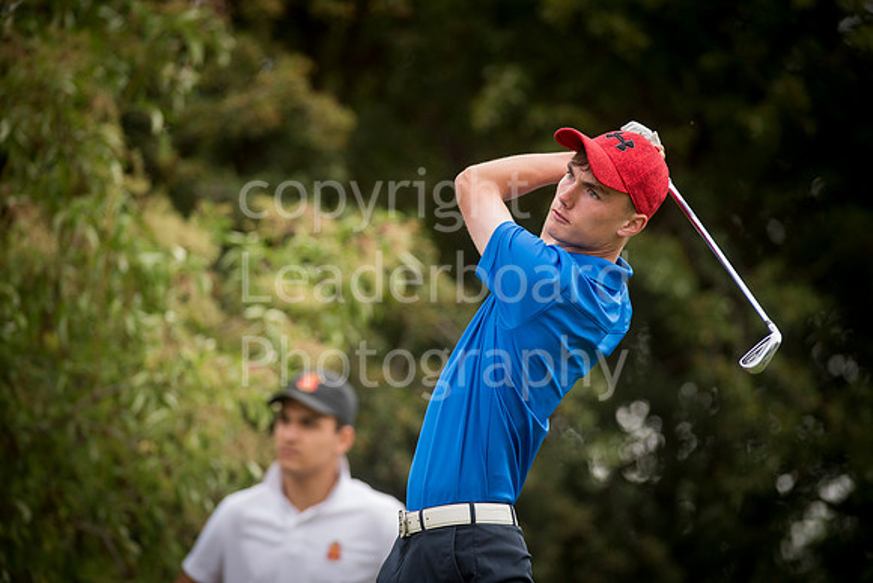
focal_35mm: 300
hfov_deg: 6.9
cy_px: 292
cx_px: 436
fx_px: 7276
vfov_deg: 4.6
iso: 500
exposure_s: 1/2000
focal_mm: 300
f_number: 4
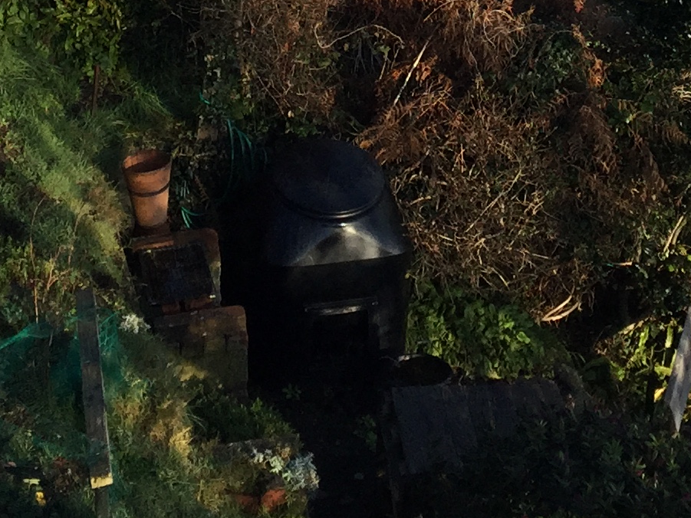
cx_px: 558
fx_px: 2096
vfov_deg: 12.9
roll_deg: +0.2
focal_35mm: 105
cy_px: -400
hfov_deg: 18.5
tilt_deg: -12.6
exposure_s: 1/1582
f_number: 2.2
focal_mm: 4.15
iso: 32
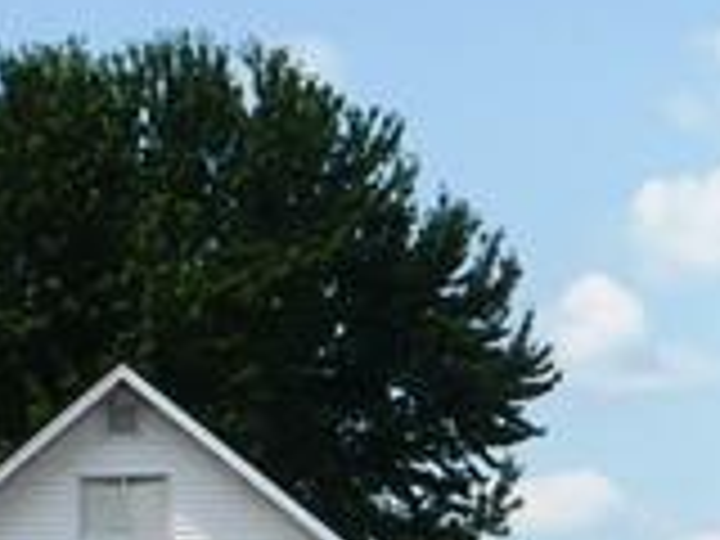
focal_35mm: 148
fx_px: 3078
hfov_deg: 13.0
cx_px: 896
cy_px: 837
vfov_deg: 9.7
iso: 100
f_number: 8
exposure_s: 1/200
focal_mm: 6.1
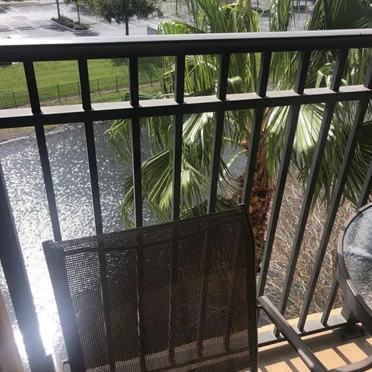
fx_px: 413
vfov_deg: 48.1
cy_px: 226
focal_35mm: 34
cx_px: 189
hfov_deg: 48.4
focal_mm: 3.99
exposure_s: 1/952
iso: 20
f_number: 1.8
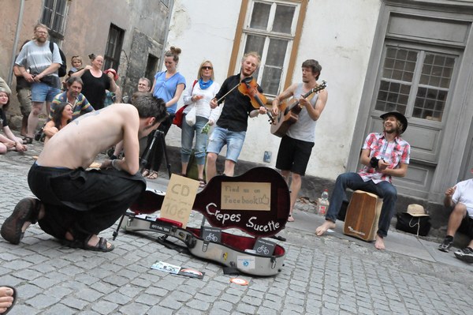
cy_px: 158
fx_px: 433
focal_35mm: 33
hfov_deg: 57.3
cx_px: 236
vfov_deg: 39.9
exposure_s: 1/2000
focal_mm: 22
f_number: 9
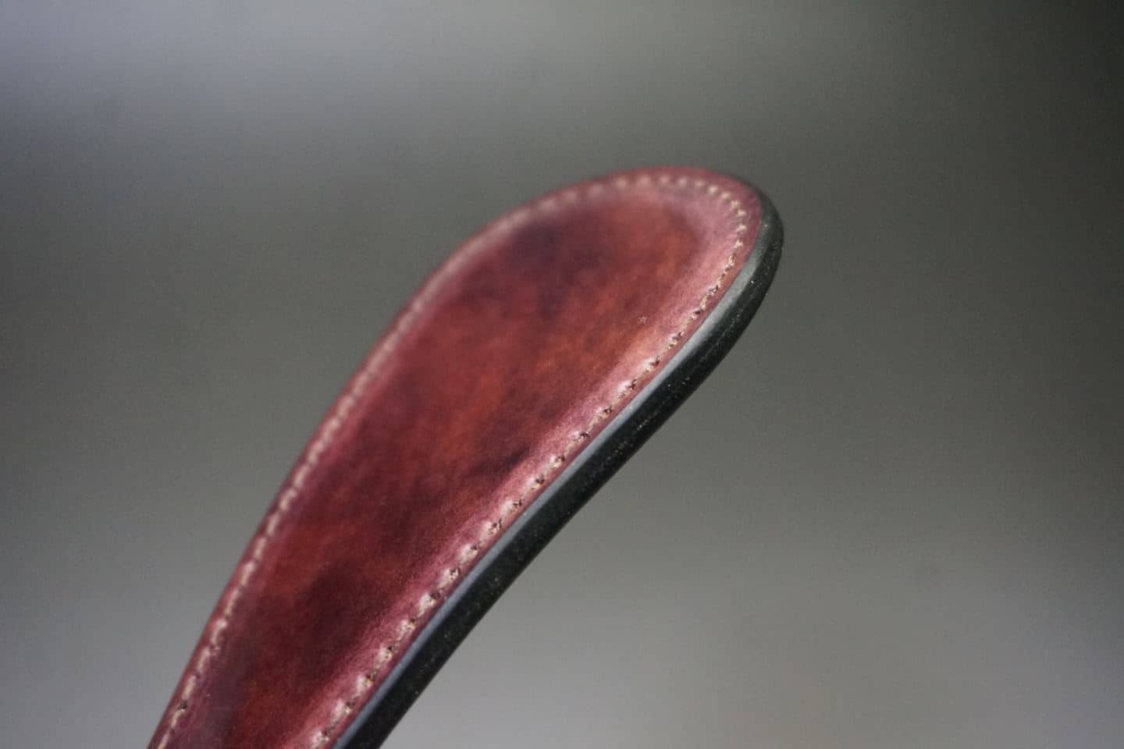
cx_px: 562
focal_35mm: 54
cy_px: 374
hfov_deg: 36.9
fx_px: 1686
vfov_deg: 25.1
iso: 3200
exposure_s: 1/100
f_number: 5.6
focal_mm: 36
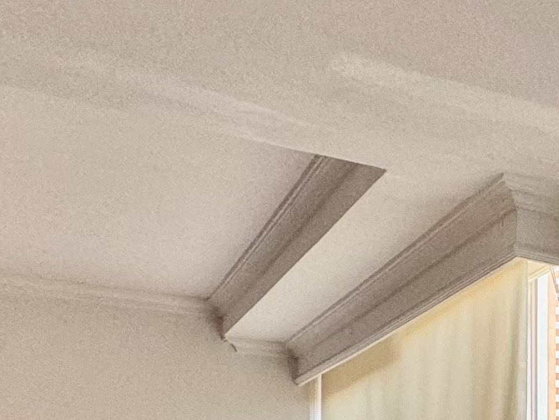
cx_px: 865
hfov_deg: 23.6
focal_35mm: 63
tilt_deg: +0.6
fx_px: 1017
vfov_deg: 21.2
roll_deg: +0.4
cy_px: 539
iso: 200
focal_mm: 2.22
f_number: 2.2
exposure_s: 1/99
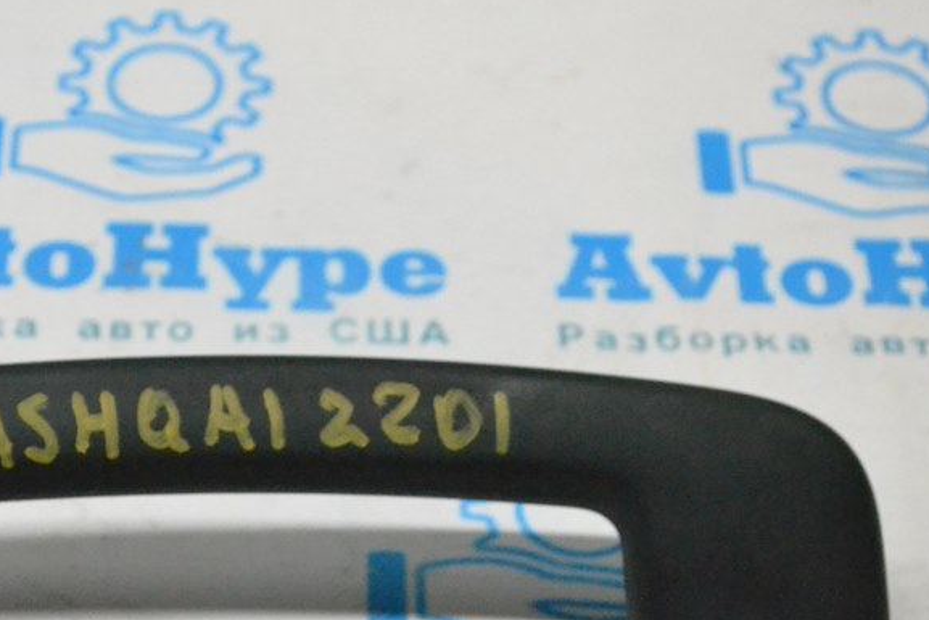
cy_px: 428
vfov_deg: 10.3
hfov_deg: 15.4
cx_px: 306
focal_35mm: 133
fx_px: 3433
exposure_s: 1/1000
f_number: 5.6
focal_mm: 50
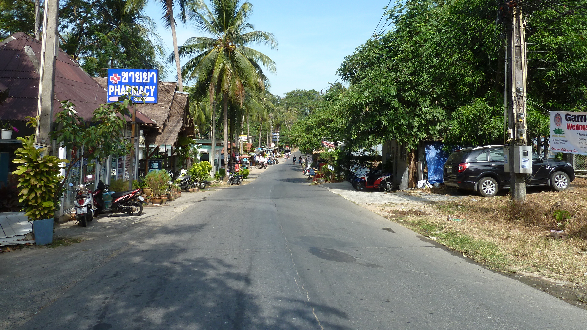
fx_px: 436
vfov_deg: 41.1
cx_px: 298
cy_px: 115
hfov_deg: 67.9
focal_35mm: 28
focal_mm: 4.1
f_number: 4
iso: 80
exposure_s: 1/320
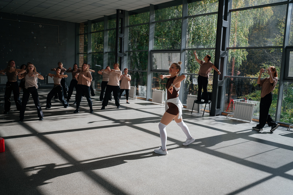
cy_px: 104
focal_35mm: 30
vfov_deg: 43.8
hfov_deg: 62.2
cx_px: 140
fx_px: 243
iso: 100
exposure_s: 1/250
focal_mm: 28
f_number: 5.6
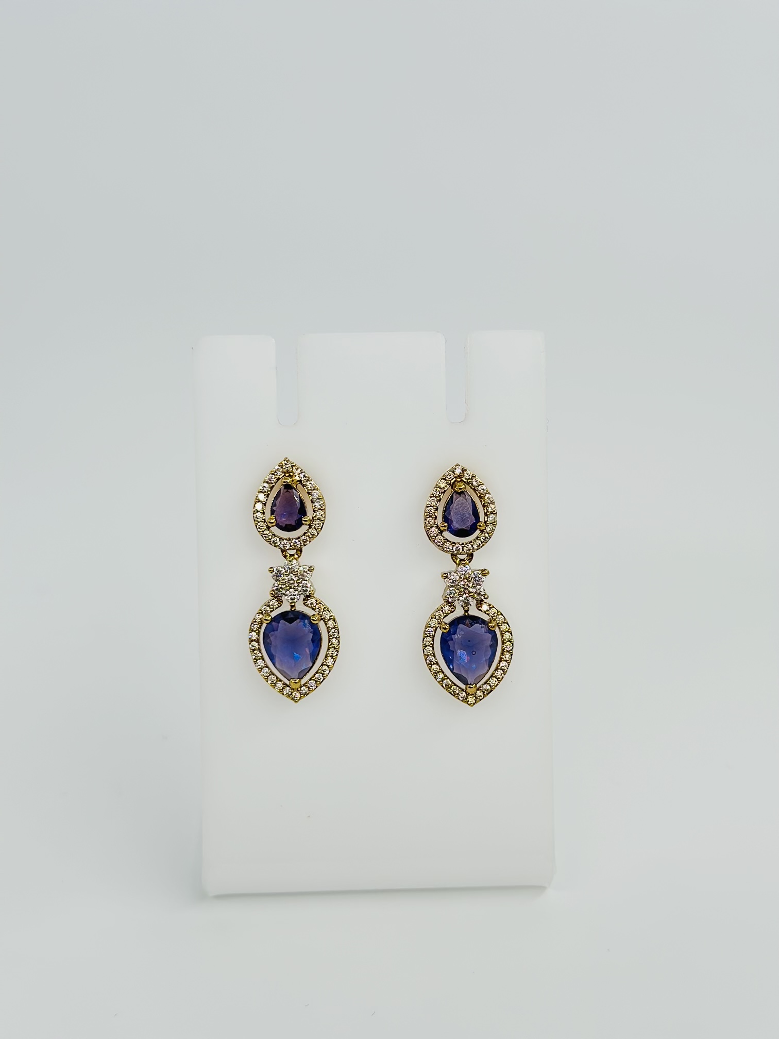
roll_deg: -1.1
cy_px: 520
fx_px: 1440
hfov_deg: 30.3
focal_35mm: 48
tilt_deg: -22.9
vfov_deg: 39.7
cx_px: 390
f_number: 1.78
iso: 80
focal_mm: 6.86
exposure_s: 1/1095
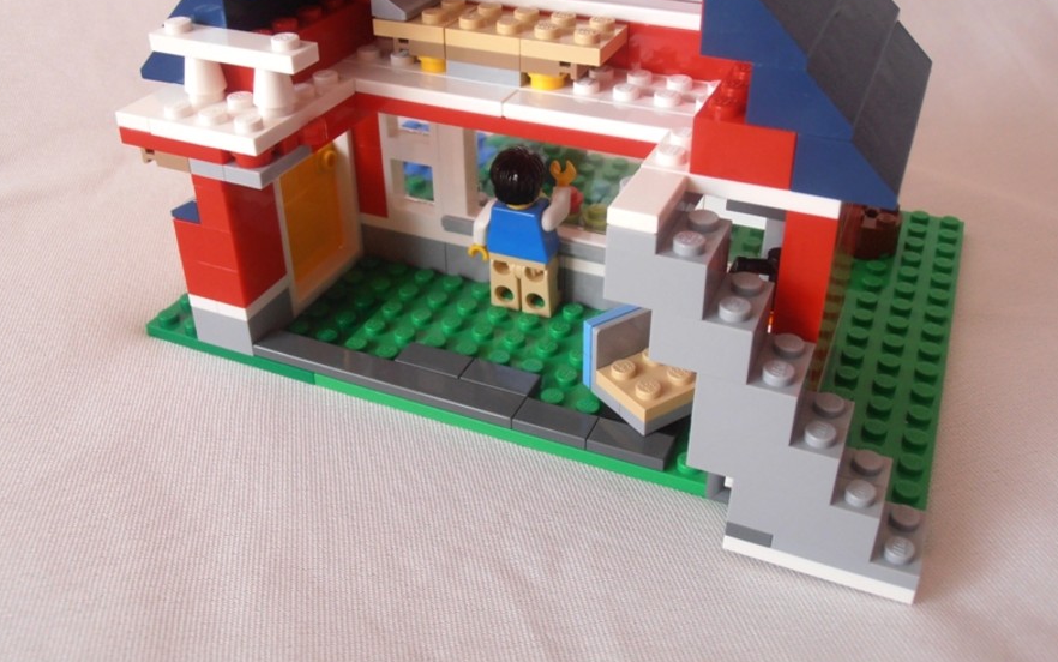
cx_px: 531
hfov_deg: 49.3
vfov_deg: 31.9
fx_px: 1154
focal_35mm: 40
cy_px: 272
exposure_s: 1/25
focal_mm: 6.61
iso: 125
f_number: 3.9
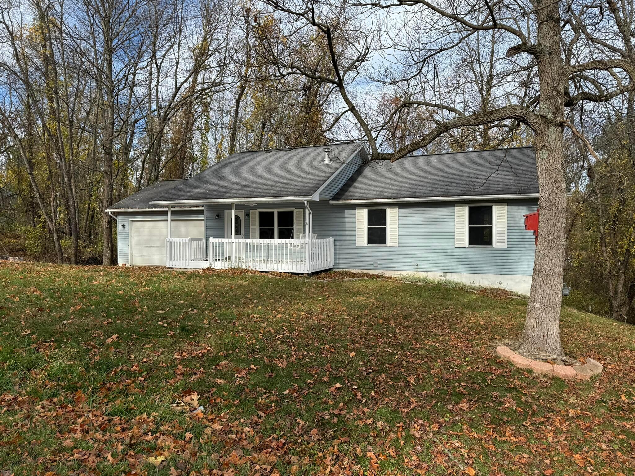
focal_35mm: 24
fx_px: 440
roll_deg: -0.4
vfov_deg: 56.8
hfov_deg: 71.6
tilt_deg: -1.6
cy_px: 238
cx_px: 318
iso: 80
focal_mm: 6.76
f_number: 1.78
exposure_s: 1/1923
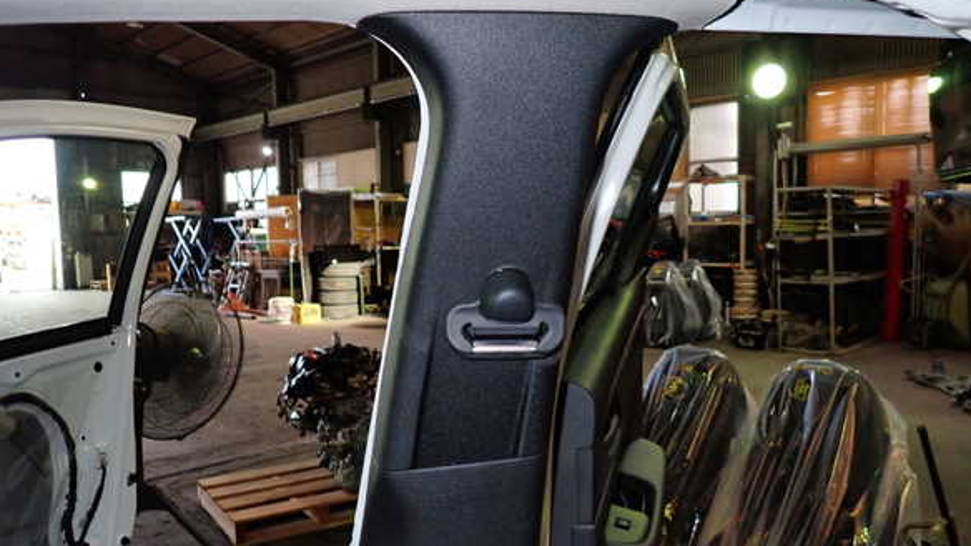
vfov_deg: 41.4
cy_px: 283
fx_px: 721
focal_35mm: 28
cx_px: 495
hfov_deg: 67.9
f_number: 5.6
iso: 320
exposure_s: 1/30
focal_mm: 4.5
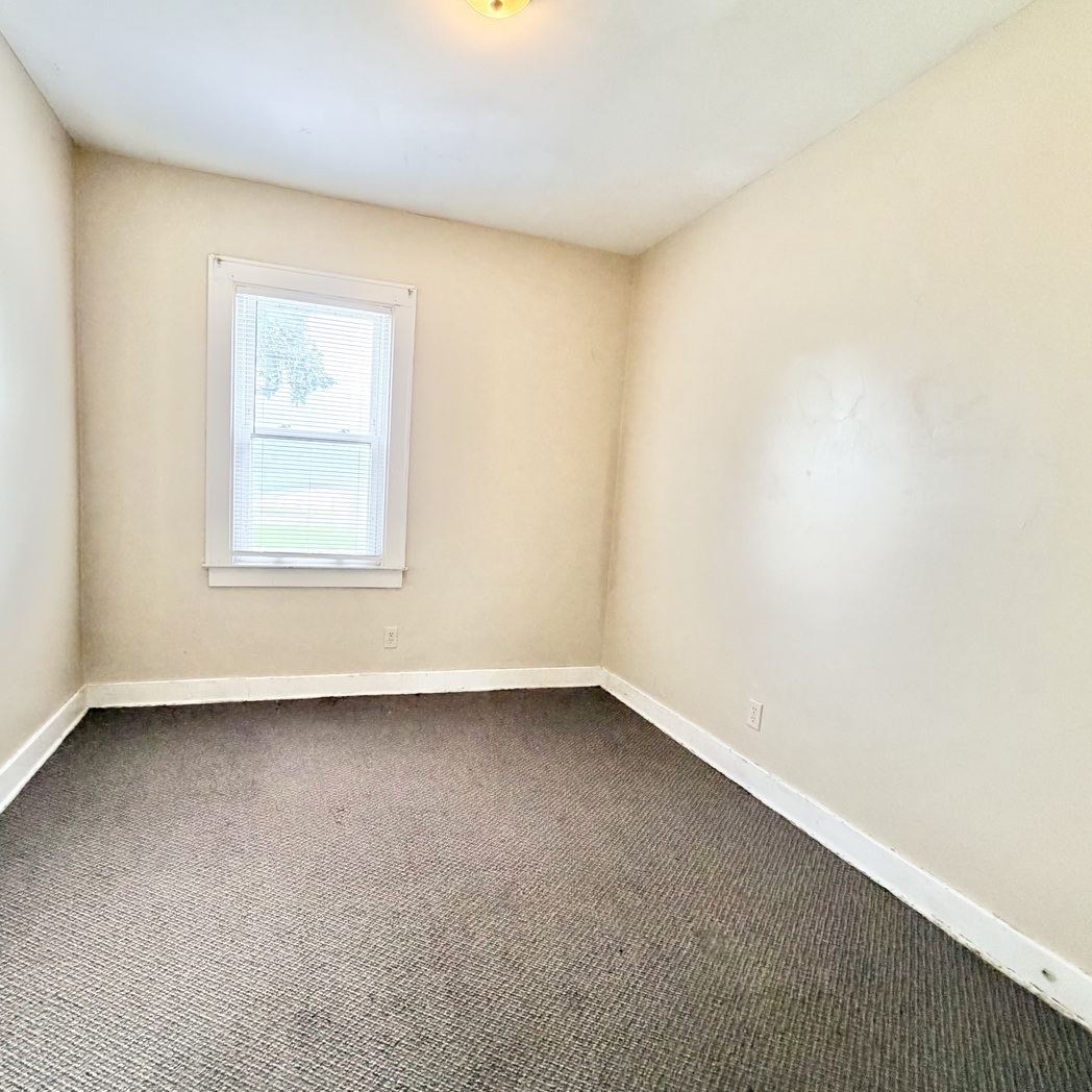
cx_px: 483
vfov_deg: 84.0
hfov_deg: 83.6
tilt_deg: -6.4
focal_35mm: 17
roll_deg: -3.0
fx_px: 607
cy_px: 547
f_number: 2.2
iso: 320
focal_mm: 2.22
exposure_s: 1/87
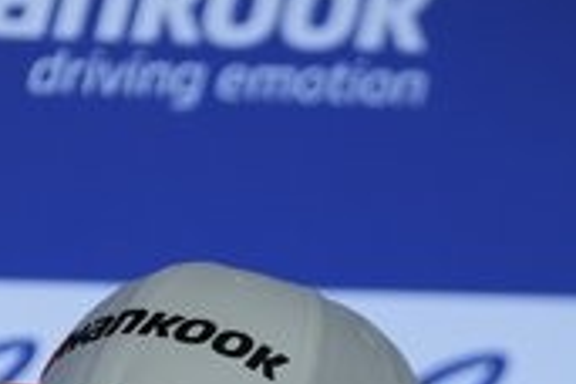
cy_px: 551
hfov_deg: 2.2
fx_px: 15007
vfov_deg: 1.5
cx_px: 290
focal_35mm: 938
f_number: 2.8
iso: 800
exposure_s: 1/640
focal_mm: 200
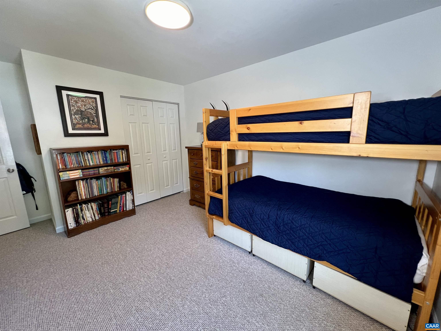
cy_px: 166
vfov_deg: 89.9
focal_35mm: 13
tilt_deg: -10.9
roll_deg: +0.7
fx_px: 166
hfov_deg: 106.2
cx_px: 220
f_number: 1.8
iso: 125
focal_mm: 1.57
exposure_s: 1/60
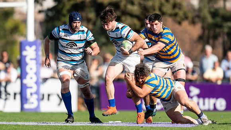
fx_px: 4178
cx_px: 113
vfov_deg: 1.8
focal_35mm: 682
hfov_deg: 3.2
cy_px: 65
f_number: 2.8
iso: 100
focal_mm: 400
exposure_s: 1/1250
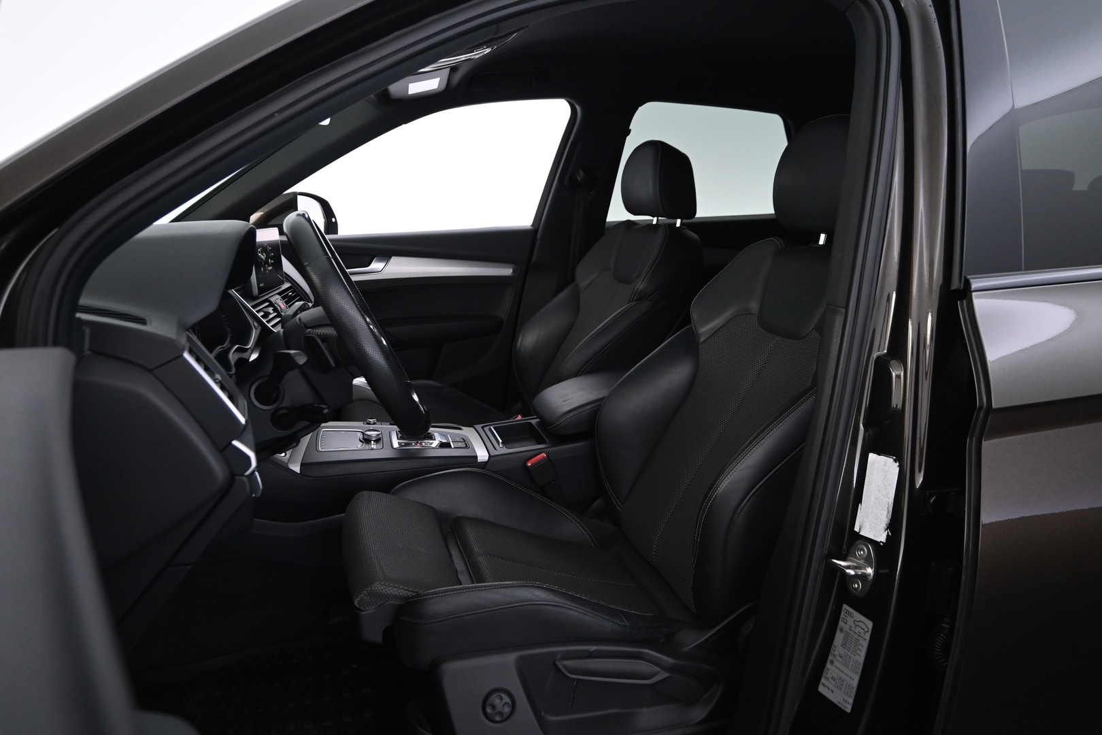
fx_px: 735
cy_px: 368
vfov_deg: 53.1
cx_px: 551
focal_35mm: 24
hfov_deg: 73.7
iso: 1600
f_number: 3.5
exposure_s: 1/20
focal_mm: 16
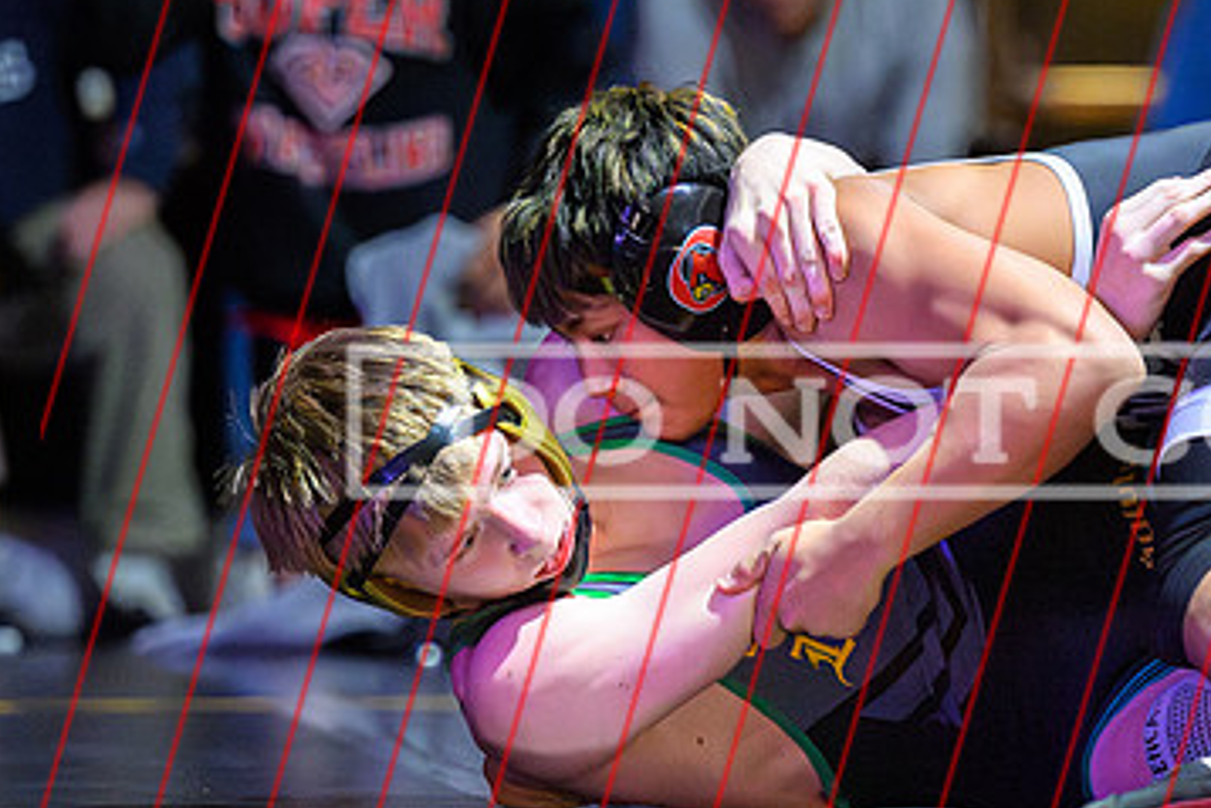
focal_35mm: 314
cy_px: 565
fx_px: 10566
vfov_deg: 4.4
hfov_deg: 6.6
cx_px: 882
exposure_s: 1/640
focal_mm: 145
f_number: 2.8
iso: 16000
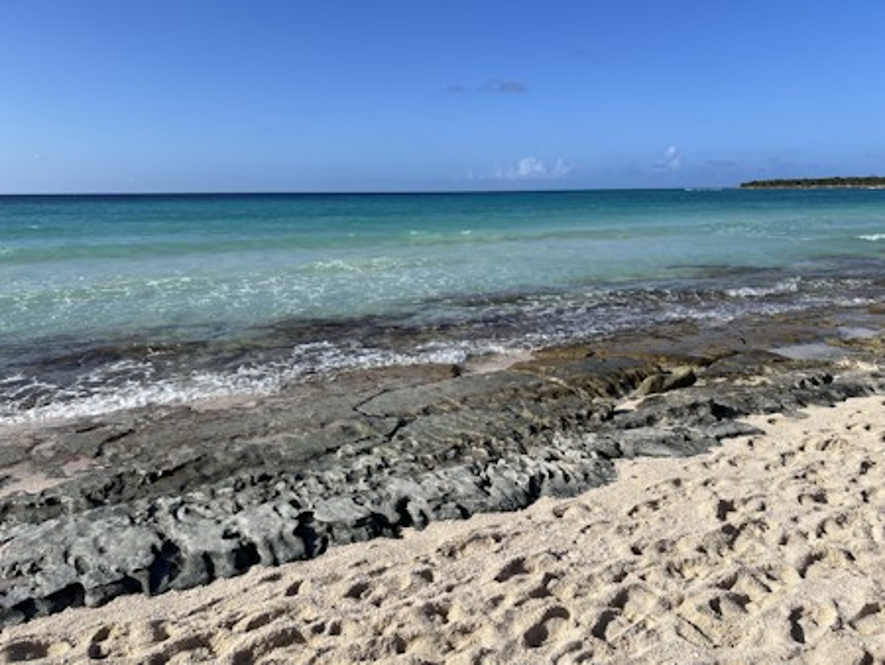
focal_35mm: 26
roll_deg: +0.5
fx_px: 665
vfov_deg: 53.1
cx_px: 442
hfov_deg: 67.3
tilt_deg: -11.1
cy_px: 332
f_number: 1.5
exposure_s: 1/6993
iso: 50
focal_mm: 5.7
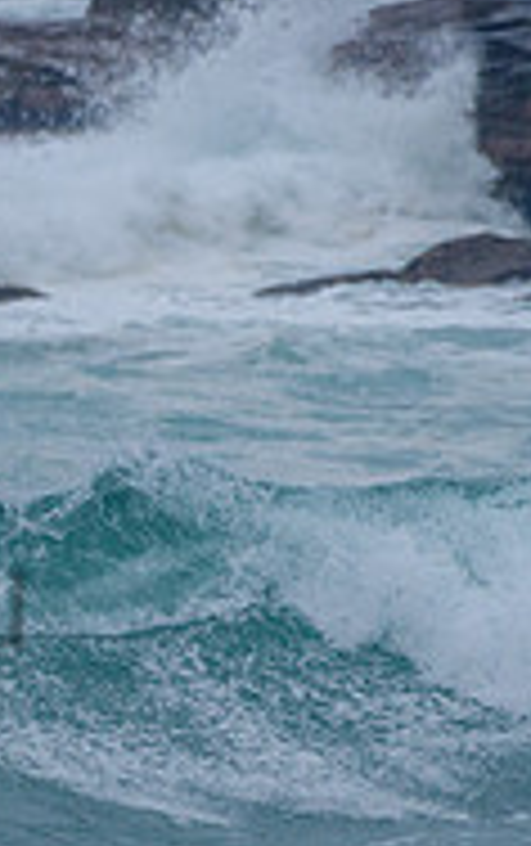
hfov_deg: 0.7
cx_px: -450
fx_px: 44413
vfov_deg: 1.1
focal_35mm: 1924
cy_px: 547
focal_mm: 500
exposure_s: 1/2000
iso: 500
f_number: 5.6
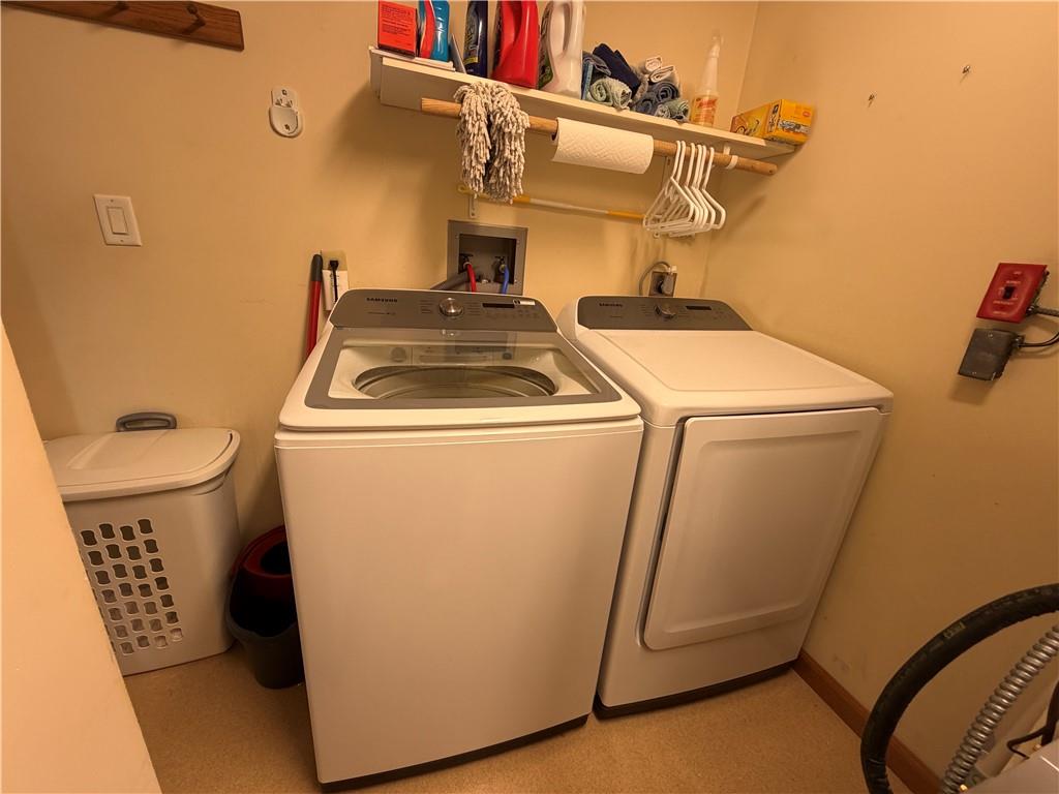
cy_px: 397
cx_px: 530
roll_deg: -4.8
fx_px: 428
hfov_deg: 102.1
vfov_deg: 85.7
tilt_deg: -19.1
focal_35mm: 14
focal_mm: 2.22
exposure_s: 1/60
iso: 320
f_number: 2.2
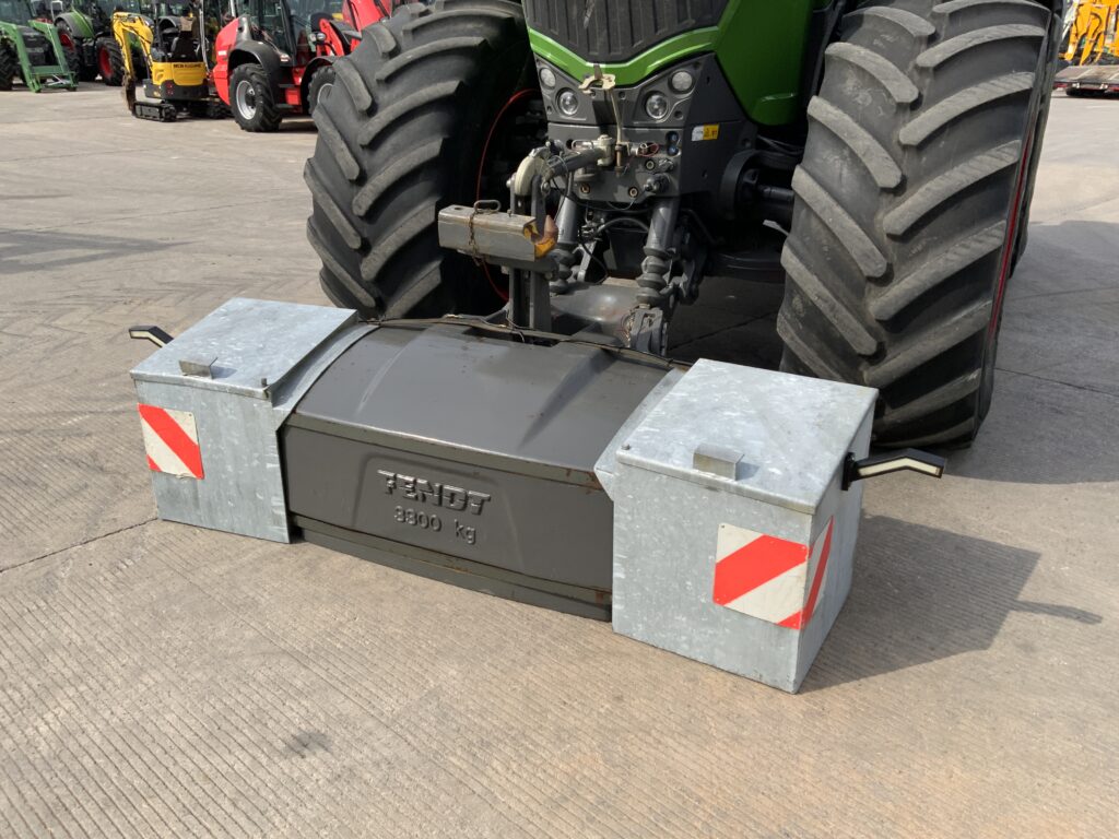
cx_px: 560
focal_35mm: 29
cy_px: 420
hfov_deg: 61.7
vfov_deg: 48.2
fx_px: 937
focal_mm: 3
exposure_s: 1/1195
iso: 16
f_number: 1.8
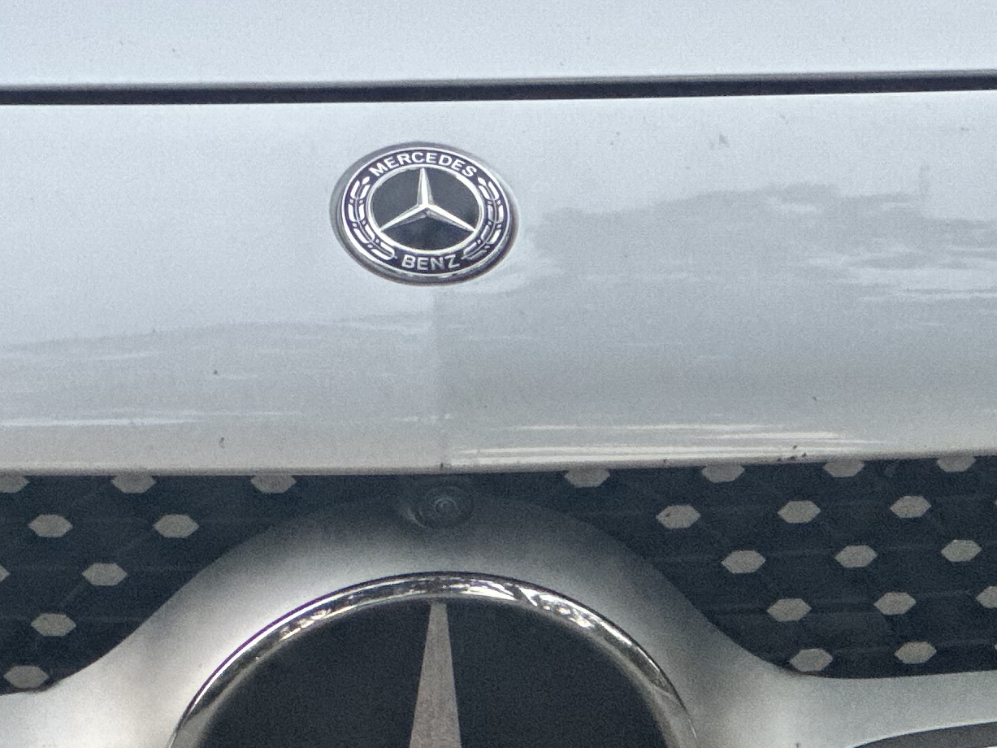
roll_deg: -1.3
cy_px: 902
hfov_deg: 7.8
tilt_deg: -20.4
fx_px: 7286
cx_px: 425
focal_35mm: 253
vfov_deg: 5.8
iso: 500
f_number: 2.8
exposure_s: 1/22
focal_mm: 9
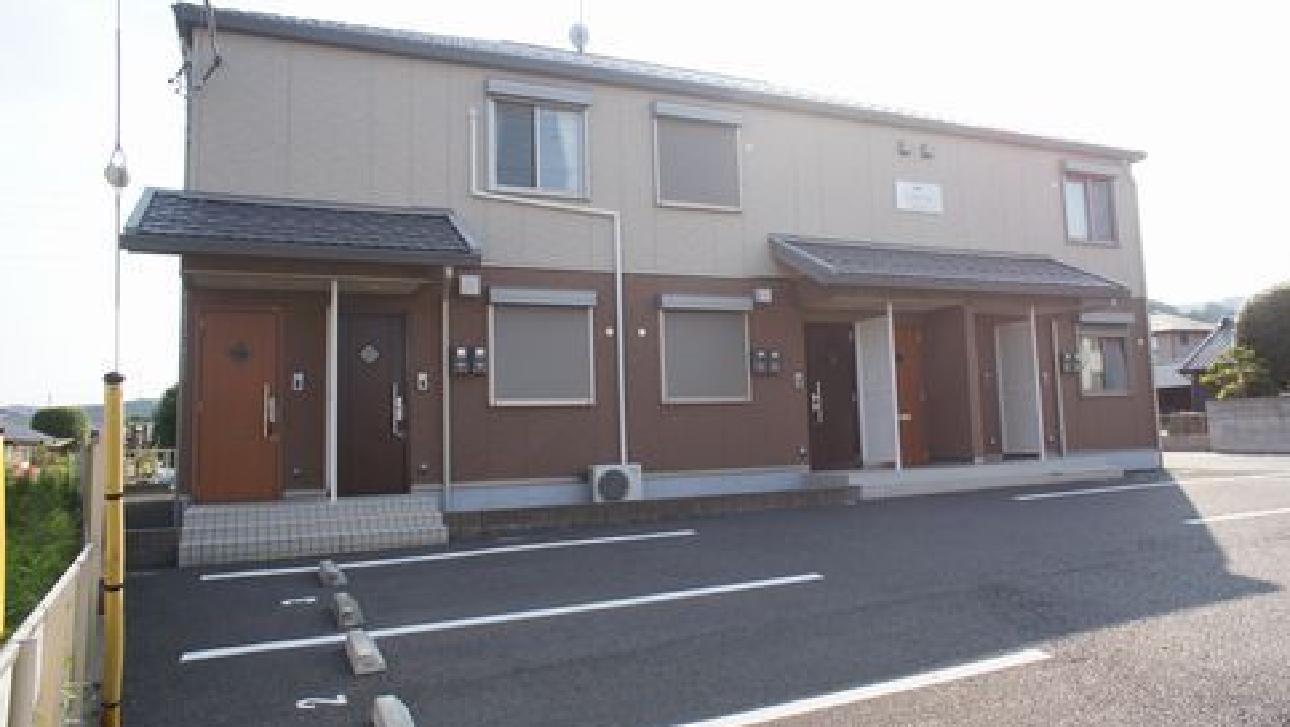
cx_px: 662
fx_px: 890
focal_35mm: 26
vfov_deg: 44.4
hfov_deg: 71.9
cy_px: 331
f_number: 8
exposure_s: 1/250
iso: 200
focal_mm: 16
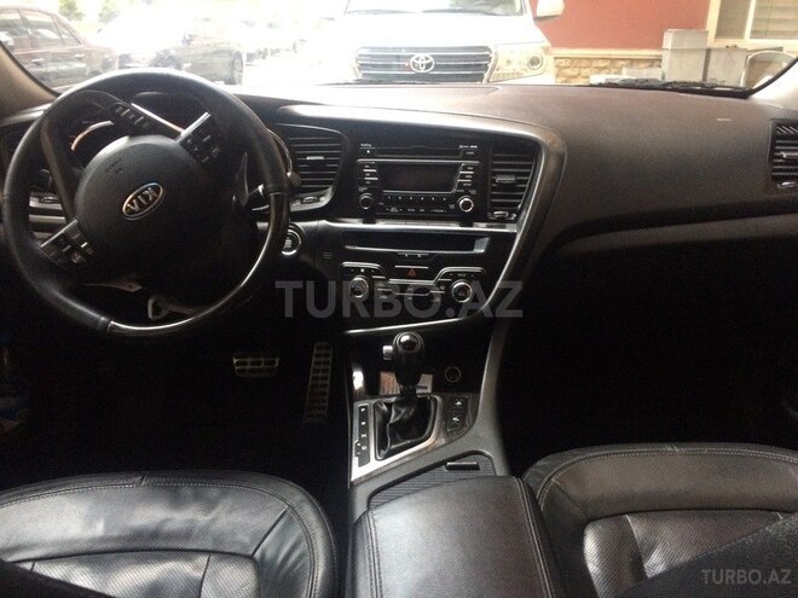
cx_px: 399
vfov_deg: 48.2
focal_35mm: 29
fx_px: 669
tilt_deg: -21.5
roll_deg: -0.3
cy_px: 299
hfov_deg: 61.7
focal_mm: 4.15
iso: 320
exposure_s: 1/20
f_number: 2.2
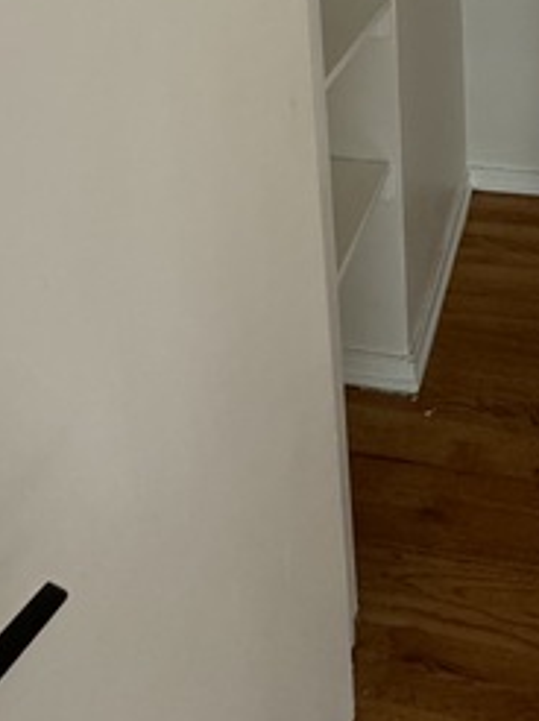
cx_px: 495
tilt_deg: -11.0
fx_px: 790
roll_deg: +0.7
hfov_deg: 35.2
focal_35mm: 38
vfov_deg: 37.2
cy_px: -145
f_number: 2.2
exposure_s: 1/60
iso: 400
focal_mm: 2.22
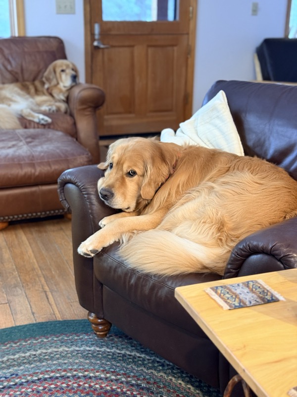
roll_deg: -1.5
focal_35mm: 48
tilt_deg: -18.9
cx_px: 148
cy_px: 198
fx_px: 549
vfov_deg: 39.7
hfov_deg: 30.3
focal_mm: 6.76
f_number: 1.78
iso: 400
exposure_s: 1/30
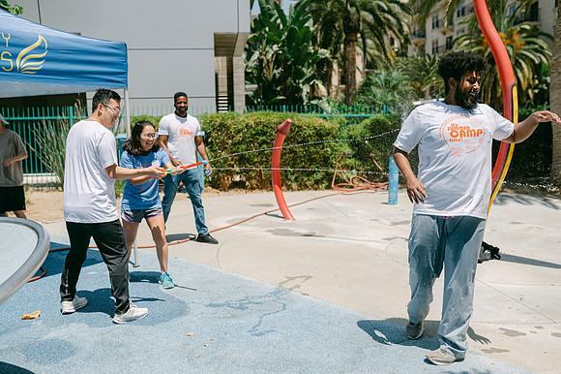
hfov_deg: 54.5
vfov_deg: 37.8
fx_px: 545
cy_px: 187
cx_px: 280
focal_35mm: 35
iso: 100
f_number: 2.8
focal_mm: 35
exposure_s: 1/4000
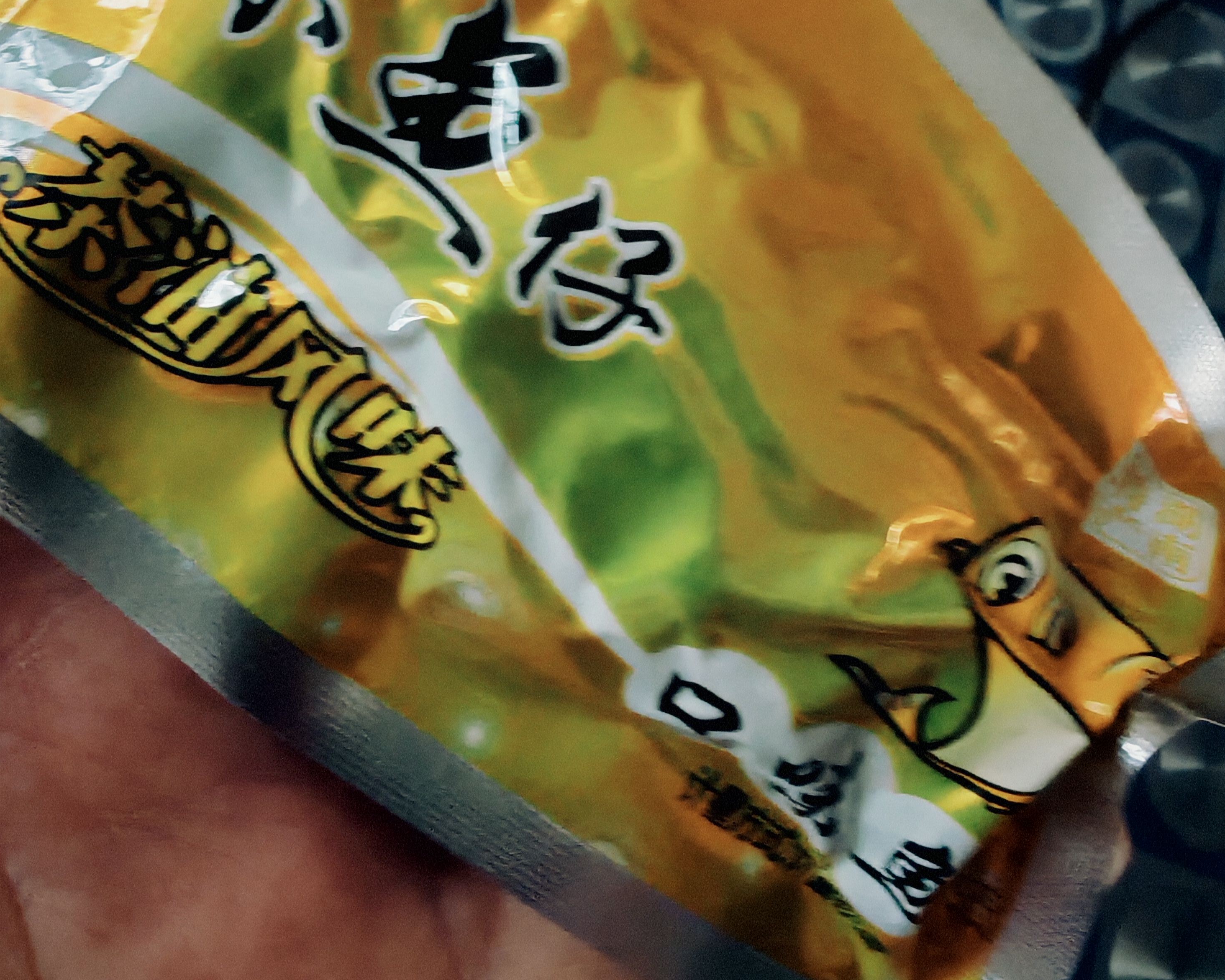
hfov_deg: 50.3
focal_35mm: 36
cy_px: 251
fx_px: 1305
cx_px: 627
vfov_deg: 40.1
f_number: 2.2
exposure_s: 1/20
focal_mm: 1.96
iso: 200
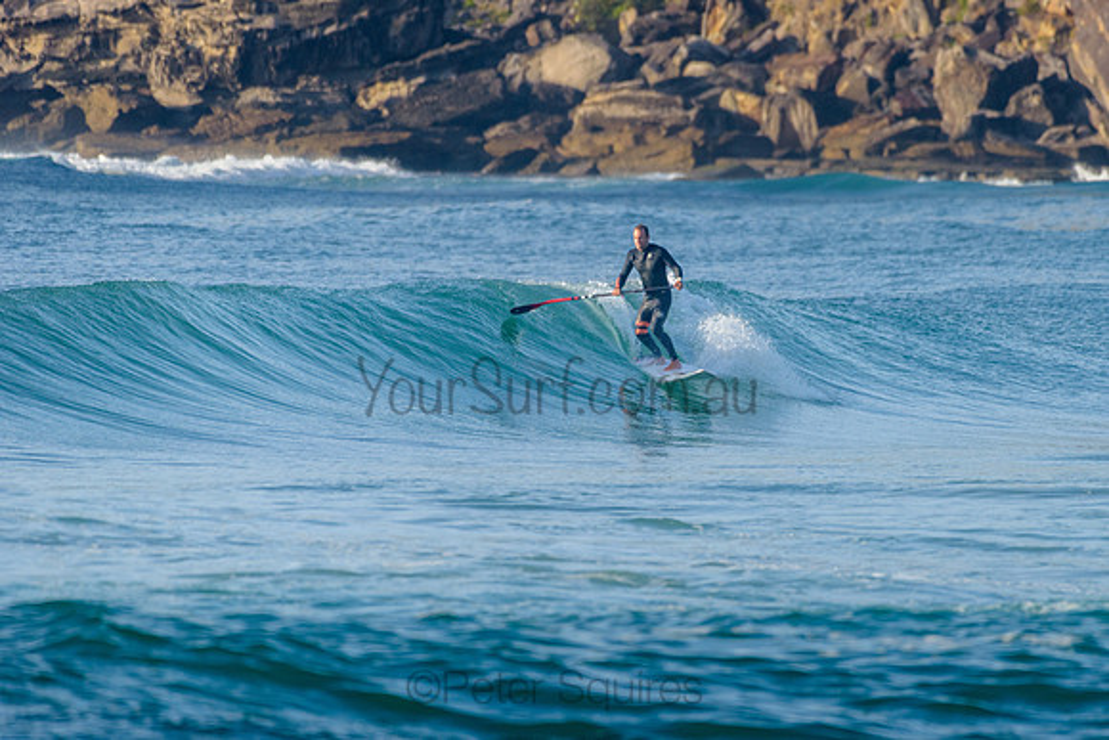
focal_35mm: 613
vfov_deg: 2.2
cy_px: 340
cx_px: 675
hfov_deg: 3.4
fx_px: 18892
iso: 560
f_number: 5.6
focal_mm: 500
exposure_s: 1/2000
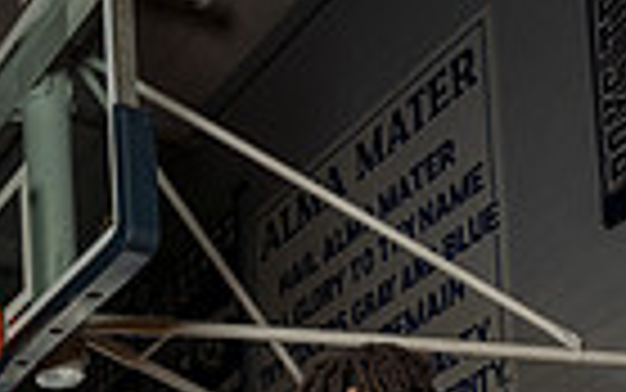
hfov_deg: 23.5
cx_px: 86
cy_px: 942
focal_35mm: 86
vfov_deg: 12.1
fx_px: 1468
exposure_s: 1/200
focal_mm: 26
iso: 320
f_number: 8
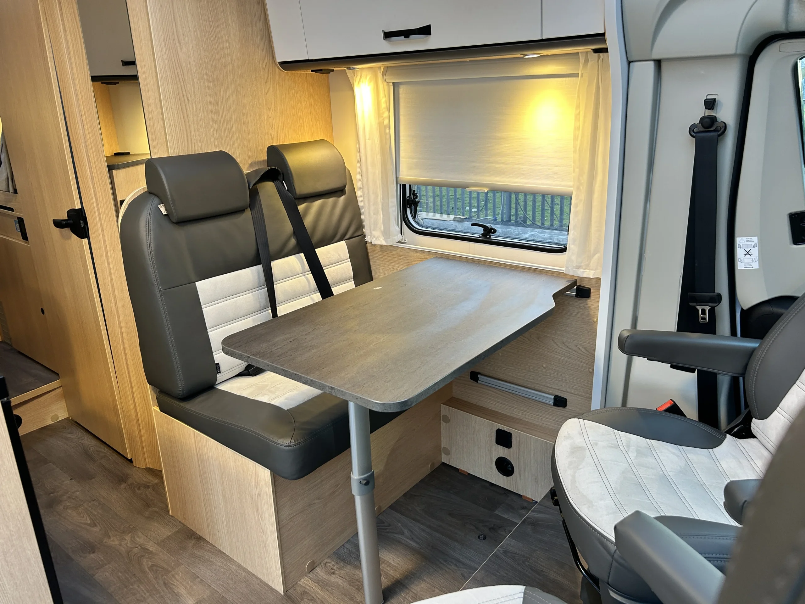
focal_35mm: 26
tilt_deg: -18.1
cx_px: 402
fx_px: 605
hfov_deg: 67.3
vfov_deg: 53.1
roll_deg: +2.8
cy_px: 302
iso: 100
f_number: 1.5
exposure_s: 1/50
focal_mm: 5.7
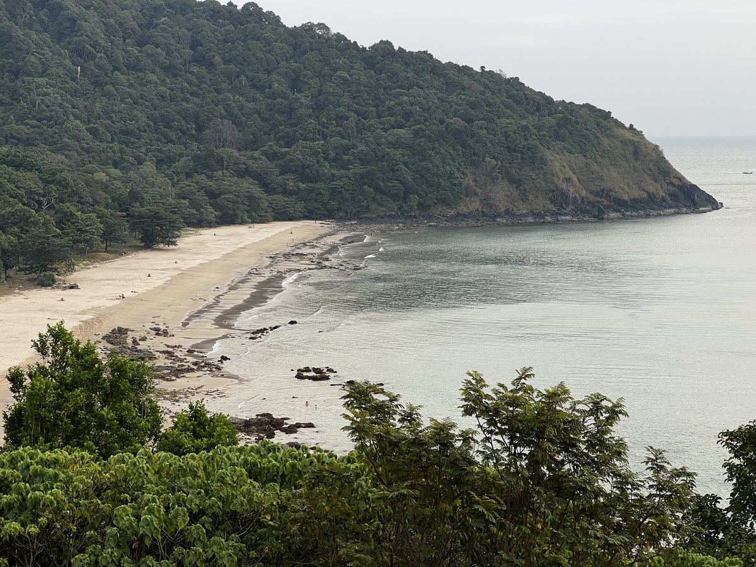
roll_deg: +0.5
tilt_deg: -4.5
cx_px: 378
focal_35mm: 77
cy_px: 284
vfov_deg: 19.1
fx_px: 1682
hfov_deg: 25.3
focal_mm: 9
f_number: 2.8
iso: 40
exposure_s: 1/99
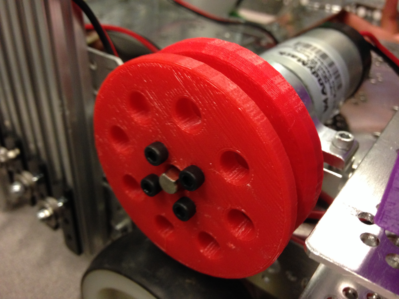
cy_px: 150
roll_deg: -2.0
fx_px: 380
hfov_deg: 55.4
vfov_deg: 42.9
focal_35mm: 33
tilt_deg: -34.2
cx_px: 200
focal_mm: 4.12
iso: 250
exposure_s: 1/20
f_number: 2.4
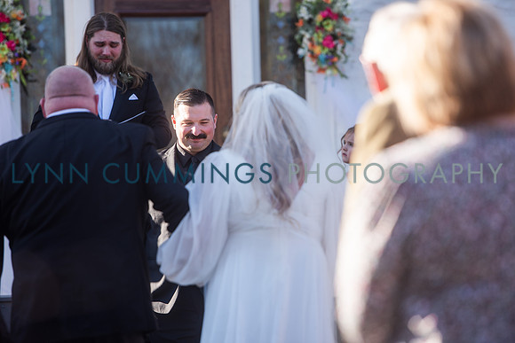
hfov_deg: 11.4
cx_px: 258
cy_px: 172
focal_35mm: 180
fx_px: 2575
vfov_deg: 7.6
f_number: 3.5
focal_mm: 180
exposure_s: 1/400
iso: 100
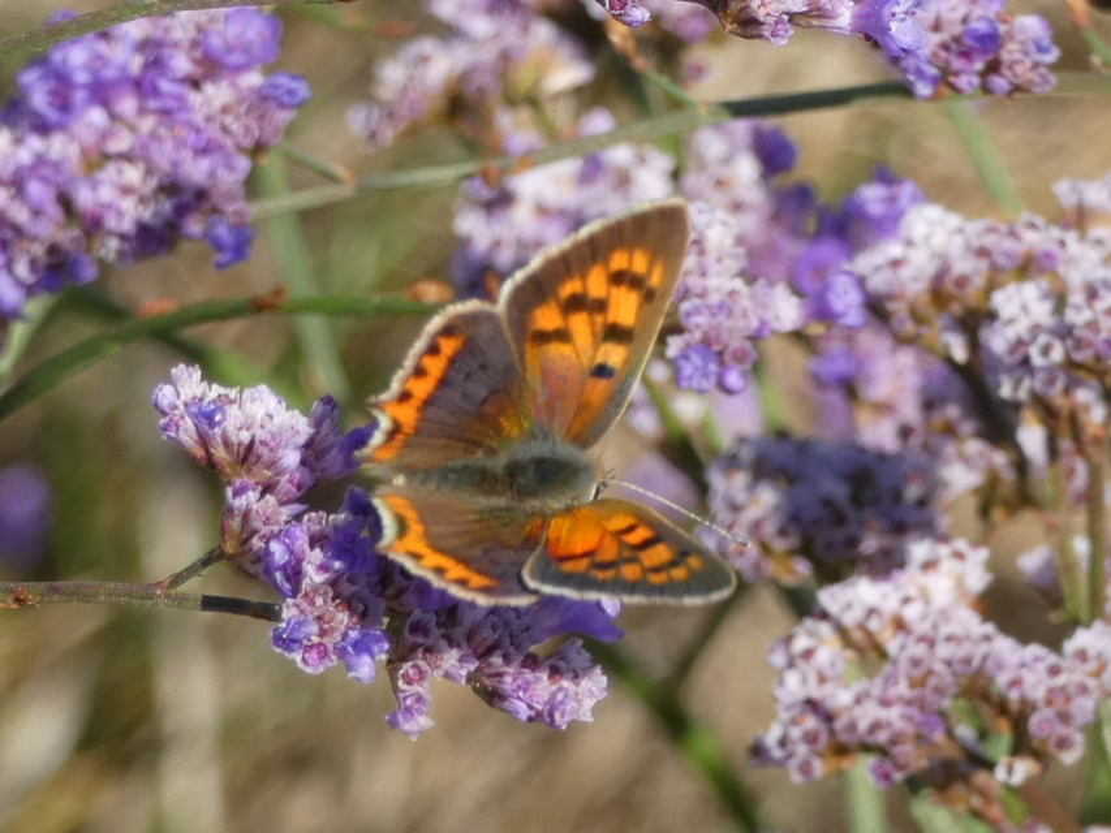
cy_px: 416
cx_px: 556
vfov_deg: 6.3
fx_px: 7575
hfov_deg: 8.4
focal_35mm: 236
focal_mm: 42.3
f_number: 5.5
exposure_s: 1/125
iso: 80
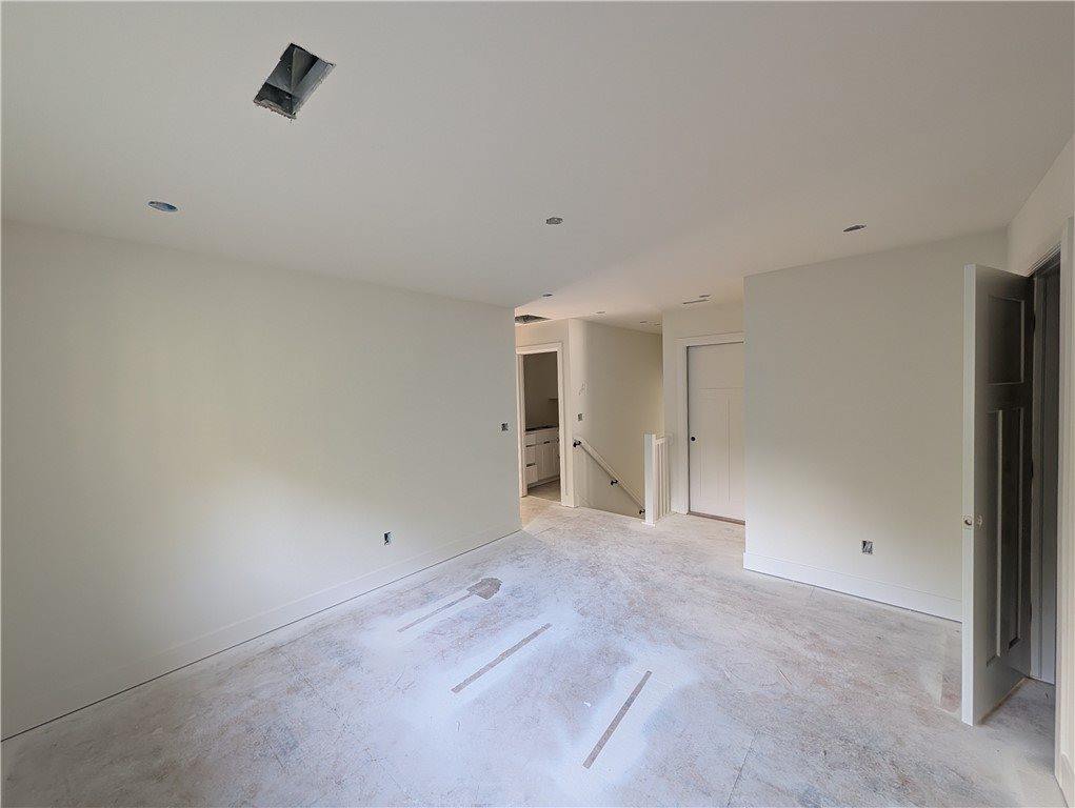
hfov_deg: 110.5
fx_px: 373
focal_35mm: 12
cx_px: 538
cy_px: 404
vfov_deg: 94.6
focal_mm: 2.02
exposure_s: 1/45.5
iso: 161
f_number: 1.7
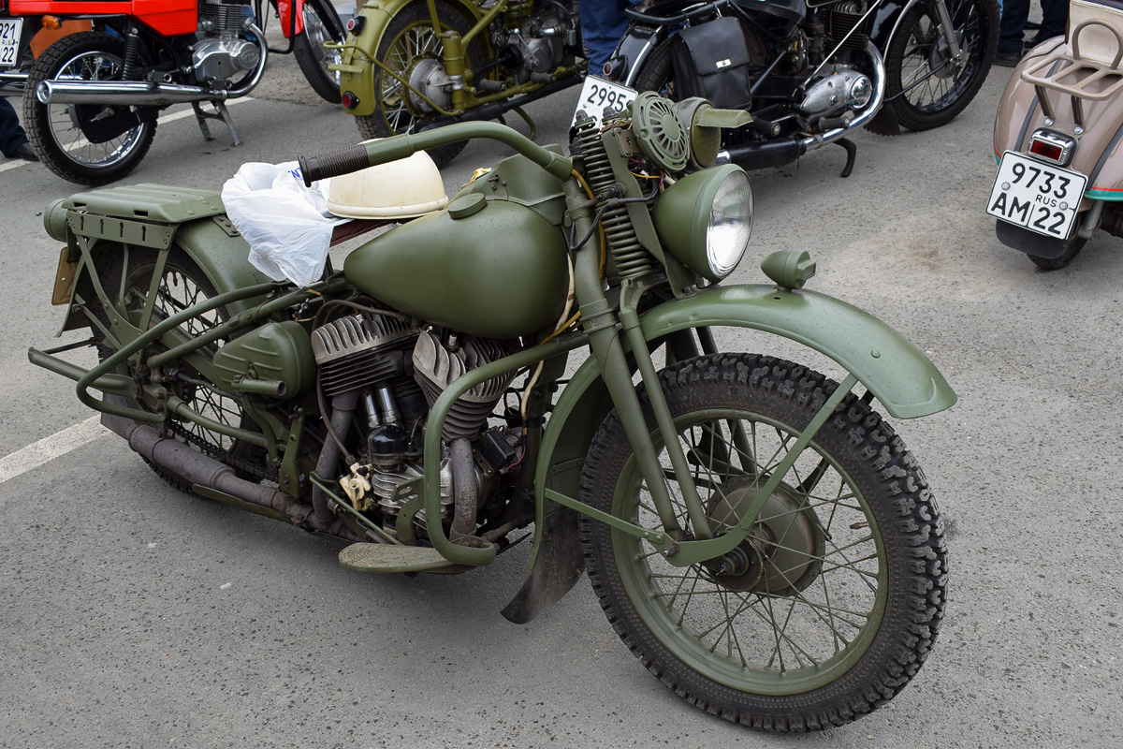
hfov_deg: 49.6
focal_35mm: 39
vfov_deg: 34.2
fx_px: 1216
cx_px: 562
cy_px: 374
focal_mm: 26
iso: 400
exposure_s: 1/250
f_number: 8
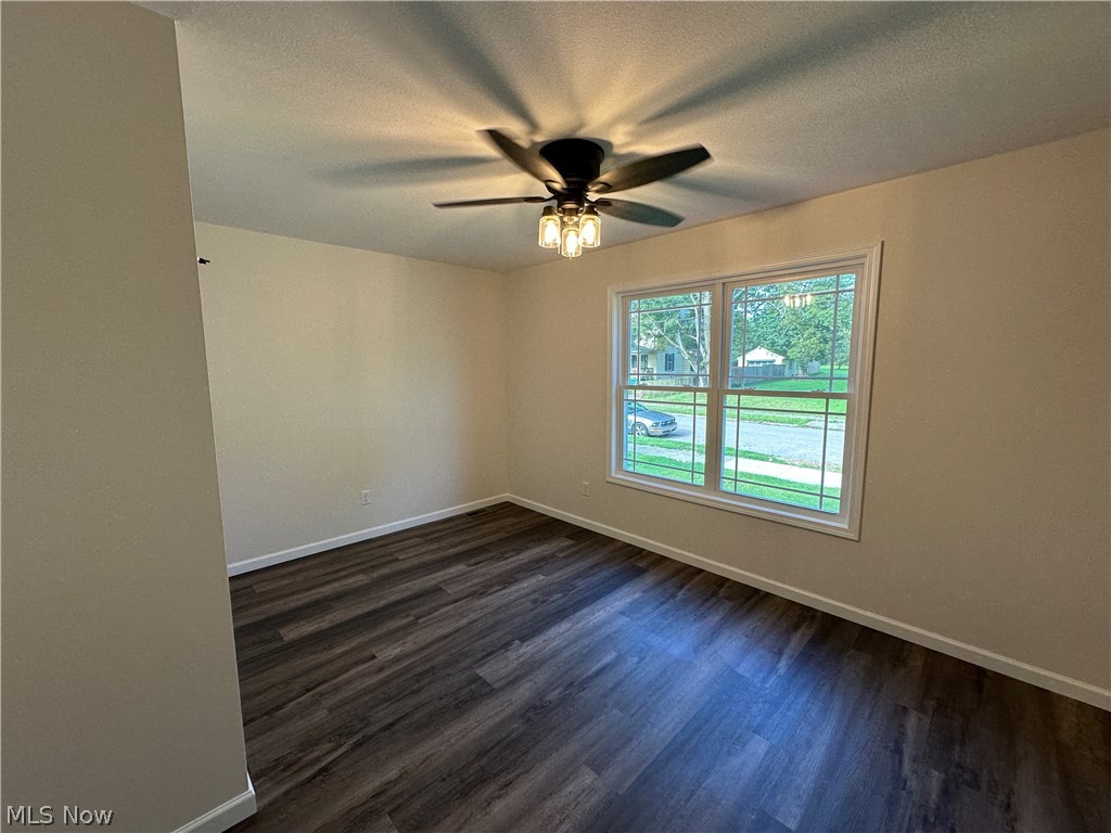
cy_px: 416
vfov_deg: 85.7
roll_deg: -0.2
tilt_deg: -6.5
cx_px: 556
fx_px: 449
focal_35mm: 14
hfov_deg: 102.1
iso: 160
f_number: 2.2
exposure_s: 1/120
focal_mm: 2.22
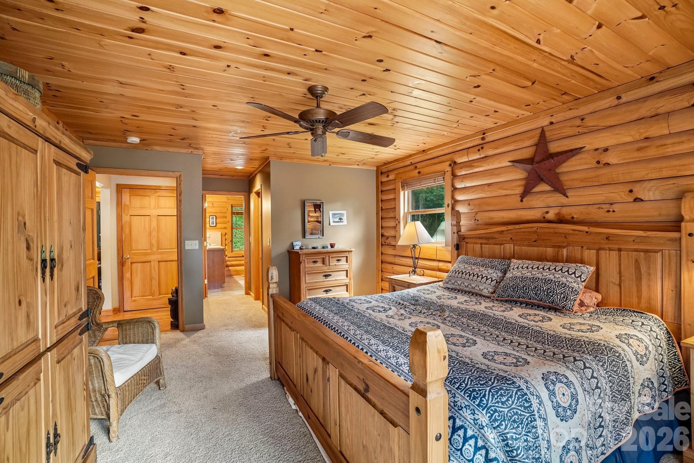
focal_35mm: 15
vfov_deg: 77.3
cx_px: 347
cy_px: 232
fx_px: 289
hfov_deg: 100.4
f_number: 8
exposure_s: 1/3.33
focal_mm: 10
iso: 400
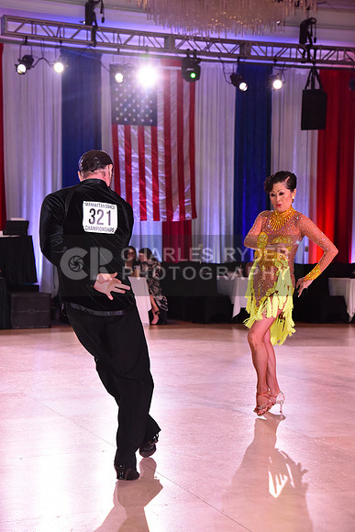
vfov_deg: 31.0
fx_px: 961
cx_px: 178
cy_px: 266
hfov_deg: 20.9
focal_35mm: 65
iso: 2500
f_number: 7.1
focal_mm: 65
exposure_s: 1/320
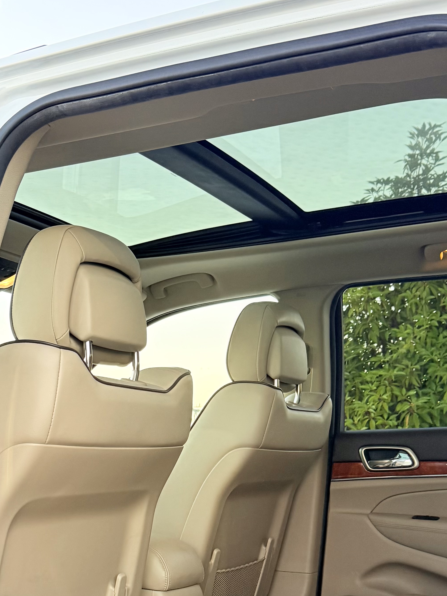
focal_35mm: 51
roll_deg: -0.7
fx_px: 878
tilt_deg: -2.5
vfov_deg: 36.2
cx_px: 164
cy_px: 482
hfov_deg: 28.4
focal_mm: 6.76
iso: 250
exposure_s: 1/60
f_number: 1.78
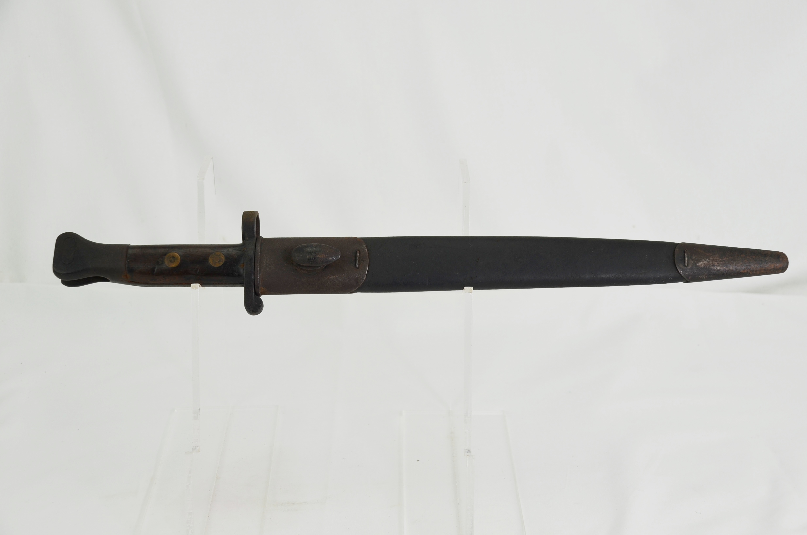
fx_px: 1174
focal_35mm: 52
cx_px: 404
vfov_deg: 25.6
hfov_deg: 37.9
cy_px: 268
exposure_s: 1/160
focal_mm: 35
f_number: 6.3
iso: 200
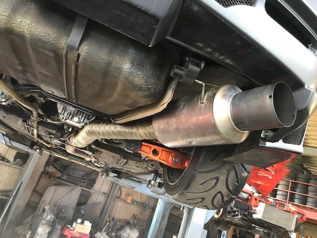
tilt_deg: +18.7
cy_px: 119
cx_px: 158
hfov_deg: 63.4
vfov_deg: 49.7
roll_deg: -19.0
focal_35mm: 28
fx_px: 256
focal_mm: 3.99
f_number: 1.8
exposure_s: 1/7
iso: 80
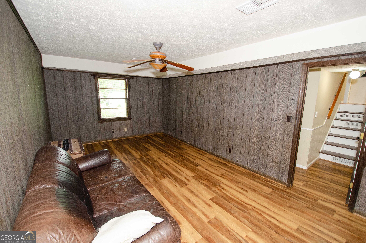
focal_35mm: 15
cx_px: 183
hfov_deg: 100.5
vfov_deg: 77.1
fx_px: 152
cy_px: 122
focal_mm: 10
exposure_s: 1/60
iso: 800
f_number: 4
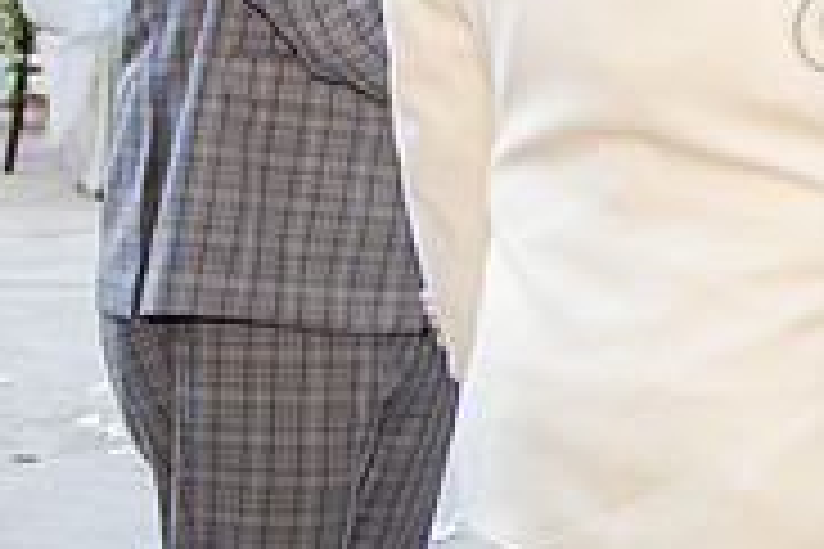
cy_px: -7
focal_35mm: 108
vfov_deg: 12.5
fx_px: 2472
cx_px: 1148
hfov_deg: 17.4
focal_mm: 34
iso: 500
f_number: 3.2
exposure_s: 1/160
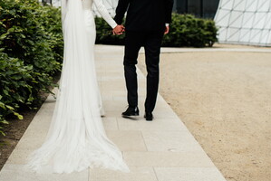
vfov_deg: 19.4
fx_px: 520
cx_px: 77
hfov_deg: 28.9
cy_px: 18
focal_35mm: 69
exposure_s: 1/1250
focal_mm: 35
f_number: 2.2
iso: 100
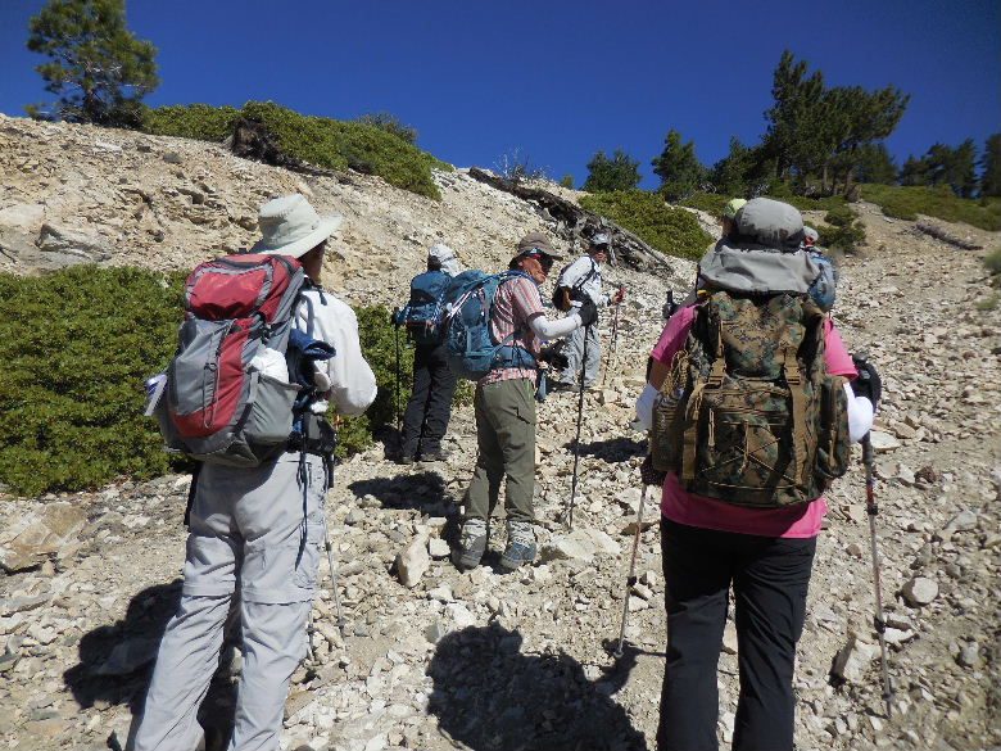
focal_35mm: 25
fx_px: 723
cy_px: 376
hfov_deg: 69.4
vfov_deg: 54.9
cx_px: 500
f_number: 6.6
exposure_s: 1/640
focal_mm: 4.5
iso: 125
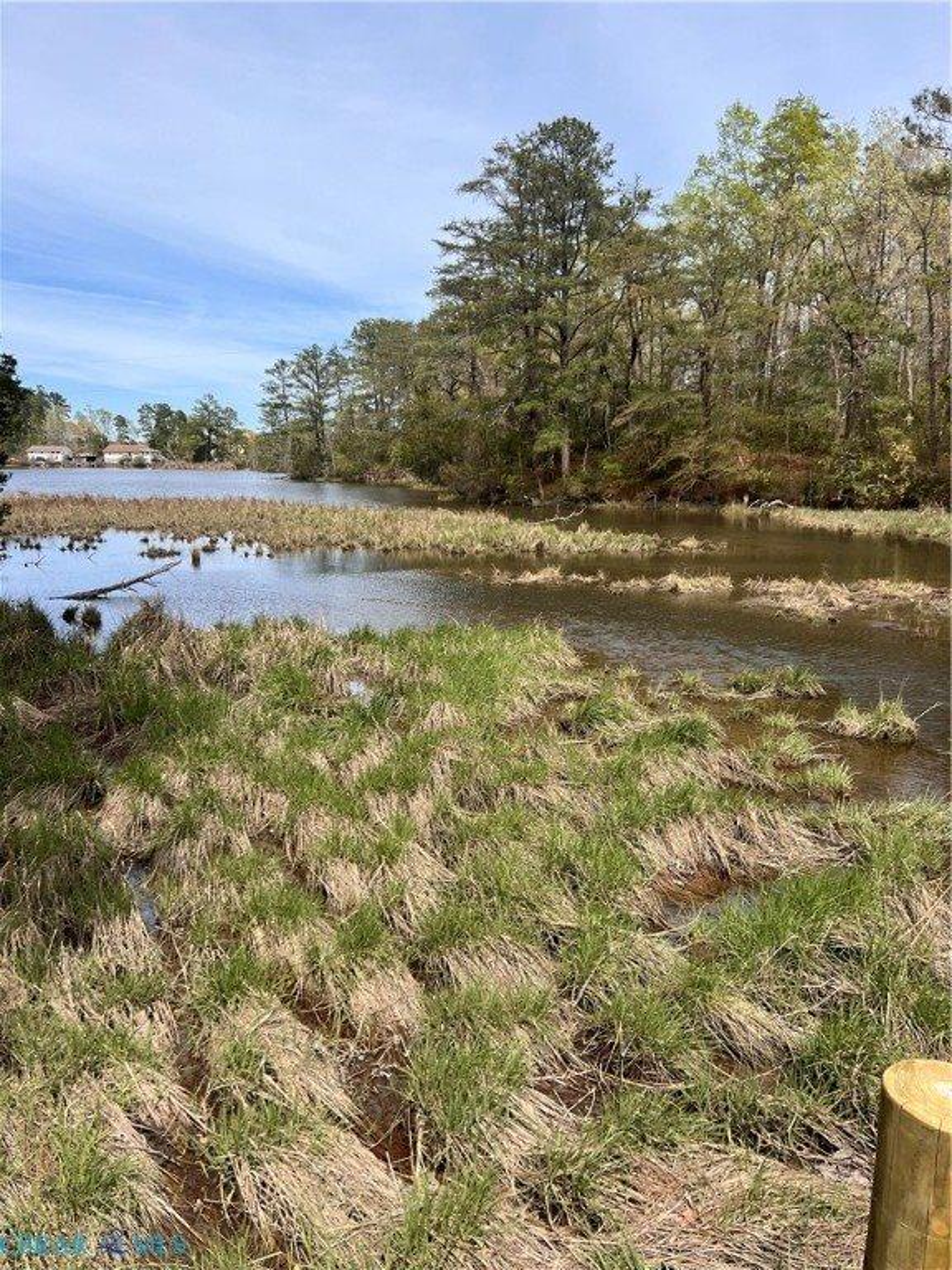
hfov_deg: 53.1
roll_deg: +1.2
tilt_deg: -10.0
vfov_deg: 67.3
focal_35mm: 26
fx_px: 953
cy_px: 635
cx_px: 476
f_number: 1.5
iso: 50
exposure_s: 1/3257
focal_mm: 5.7
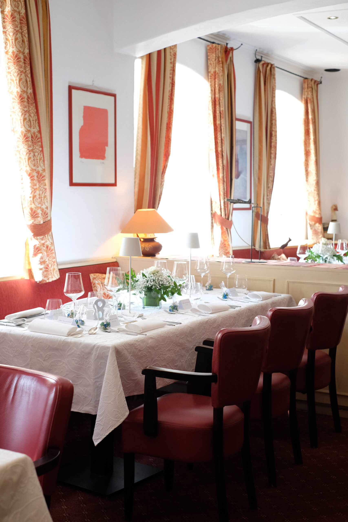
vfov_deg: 37.5
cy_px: 261
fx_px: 768
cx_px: 174
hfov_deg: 25.5
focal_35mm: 53
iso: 2500
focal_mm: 35
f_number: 3.6
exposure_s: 1/250
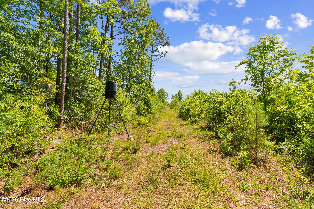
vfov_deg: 77.3
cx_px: 157
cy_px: 104
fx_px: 131
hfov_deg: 100.4
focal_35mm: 15
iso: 100
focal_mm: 10
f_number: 8
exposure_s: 1/200
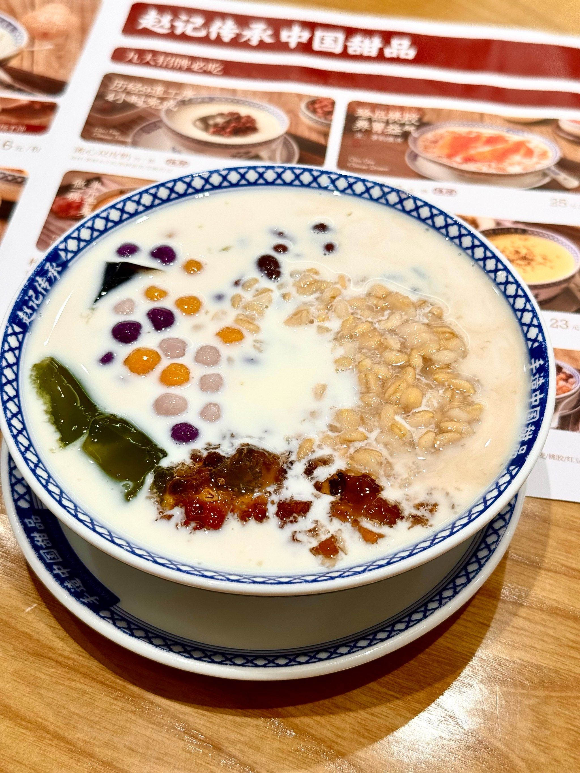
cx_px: 290
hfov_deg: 30.3
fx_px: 1072
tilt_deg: -50.5
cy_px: 386
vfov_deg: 39.7
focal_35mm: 48
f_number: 1.78
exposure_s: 1/146
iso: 50
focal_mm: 6.76
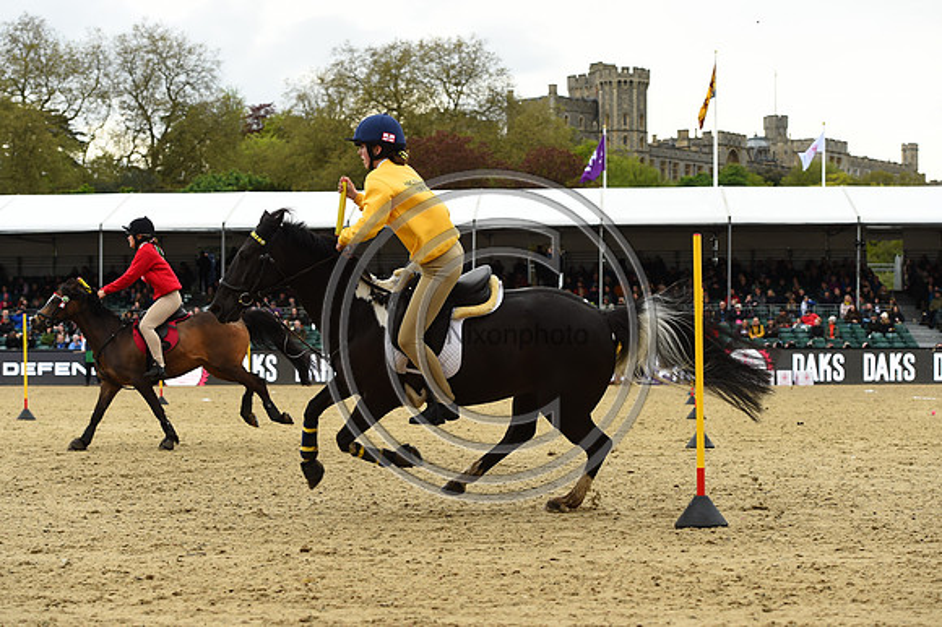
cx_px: 471
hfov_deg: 28.9
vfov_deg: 19.4
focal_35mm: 70
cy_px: 314
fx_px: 1831
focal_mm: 70
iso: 900
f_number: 5.6
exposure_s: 1/1250
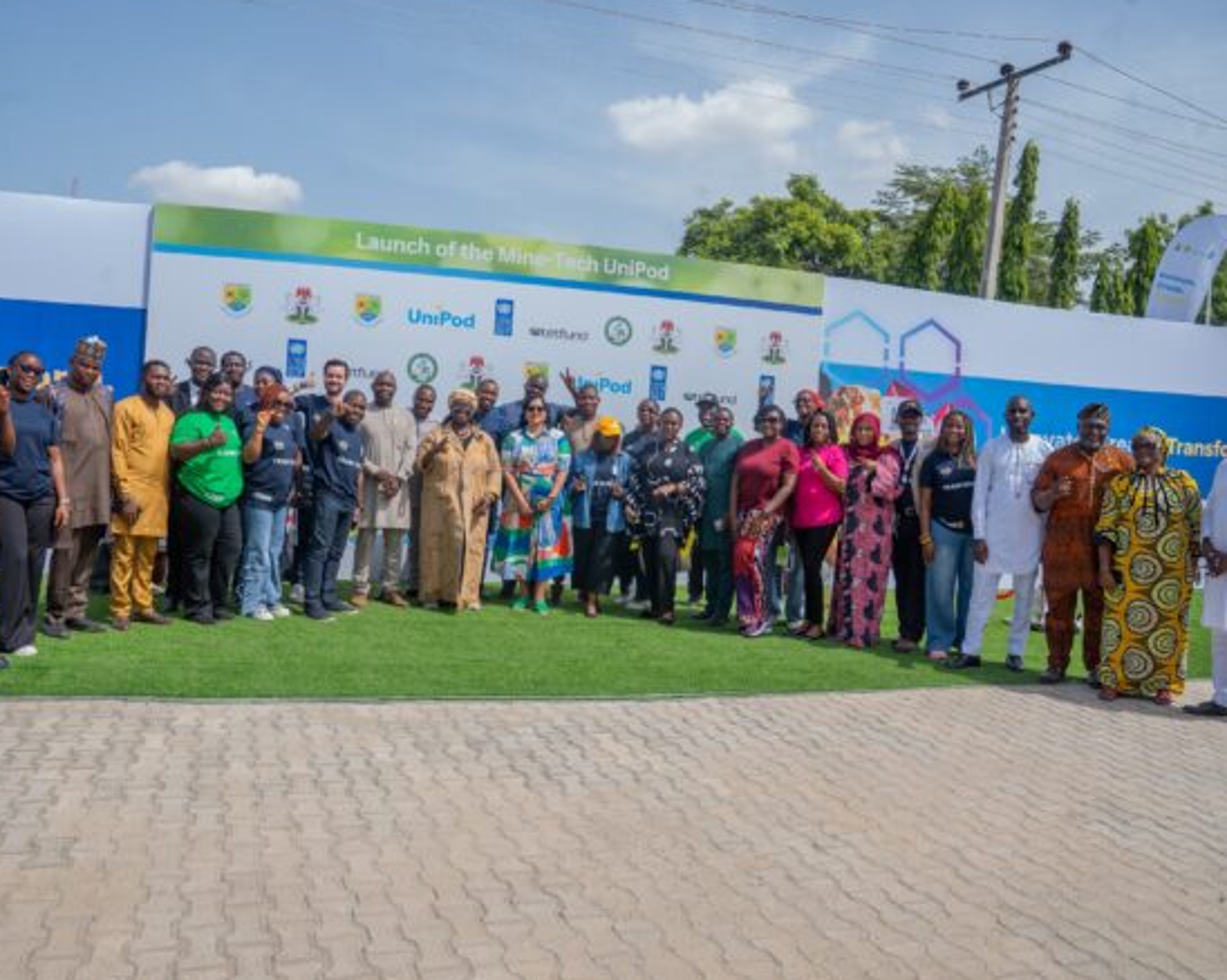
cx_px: 568
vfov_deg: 51.5
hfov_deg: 62.2
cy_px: 481
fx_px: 1016
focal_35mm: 28
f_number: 8
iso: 50
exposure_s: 1/100
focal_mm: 24
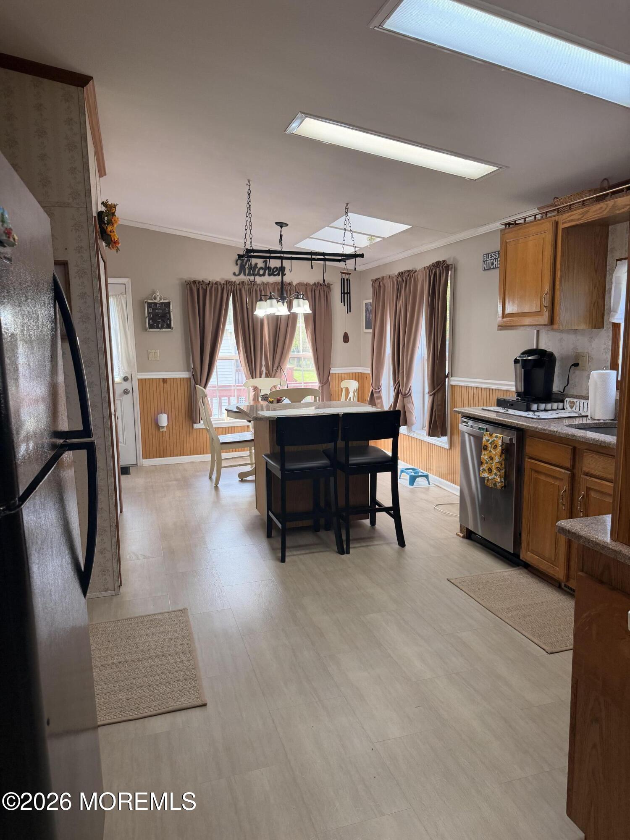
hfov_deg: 56.8
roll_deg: +0.3
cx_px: 315
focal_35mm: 24
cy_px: 420
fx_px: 582
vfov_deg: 71.6
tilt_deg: -8.5
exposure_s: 1/124
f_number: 1.78
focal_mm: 6.76
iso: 160
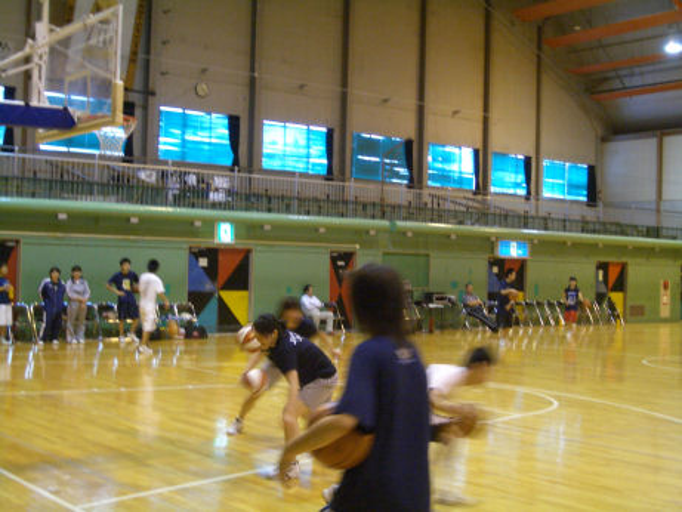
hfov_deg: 38.9
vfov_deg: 29.7
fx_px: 966
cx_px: 341
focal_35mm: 49
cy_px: 256
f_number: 3.1
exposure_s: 1/40
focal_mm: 8.2
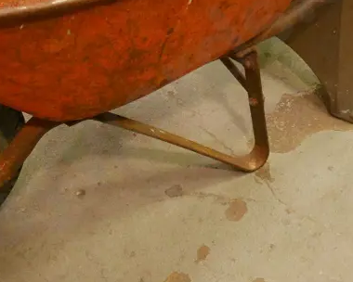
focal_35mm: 79
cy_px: 136
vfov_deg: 19.4
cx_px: 115
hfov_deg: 24.0
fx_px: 825
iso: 3200
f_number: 3.7
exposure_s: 1/200
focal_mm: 15
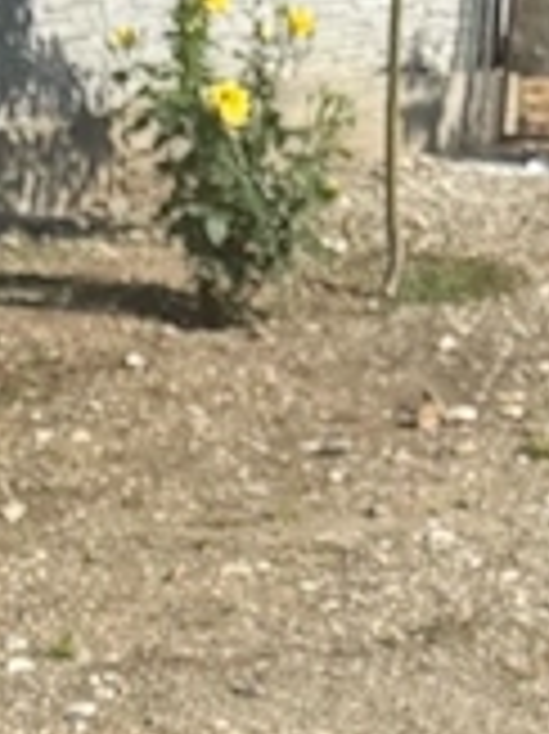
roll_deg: +3.2
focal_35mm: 118
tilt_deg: -26.0
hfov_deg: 12.3
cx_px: -54
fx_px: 2499
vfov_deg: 15.5
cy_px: 1072
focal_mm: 6.76
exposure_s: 1/4405
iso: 80
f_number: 1.78
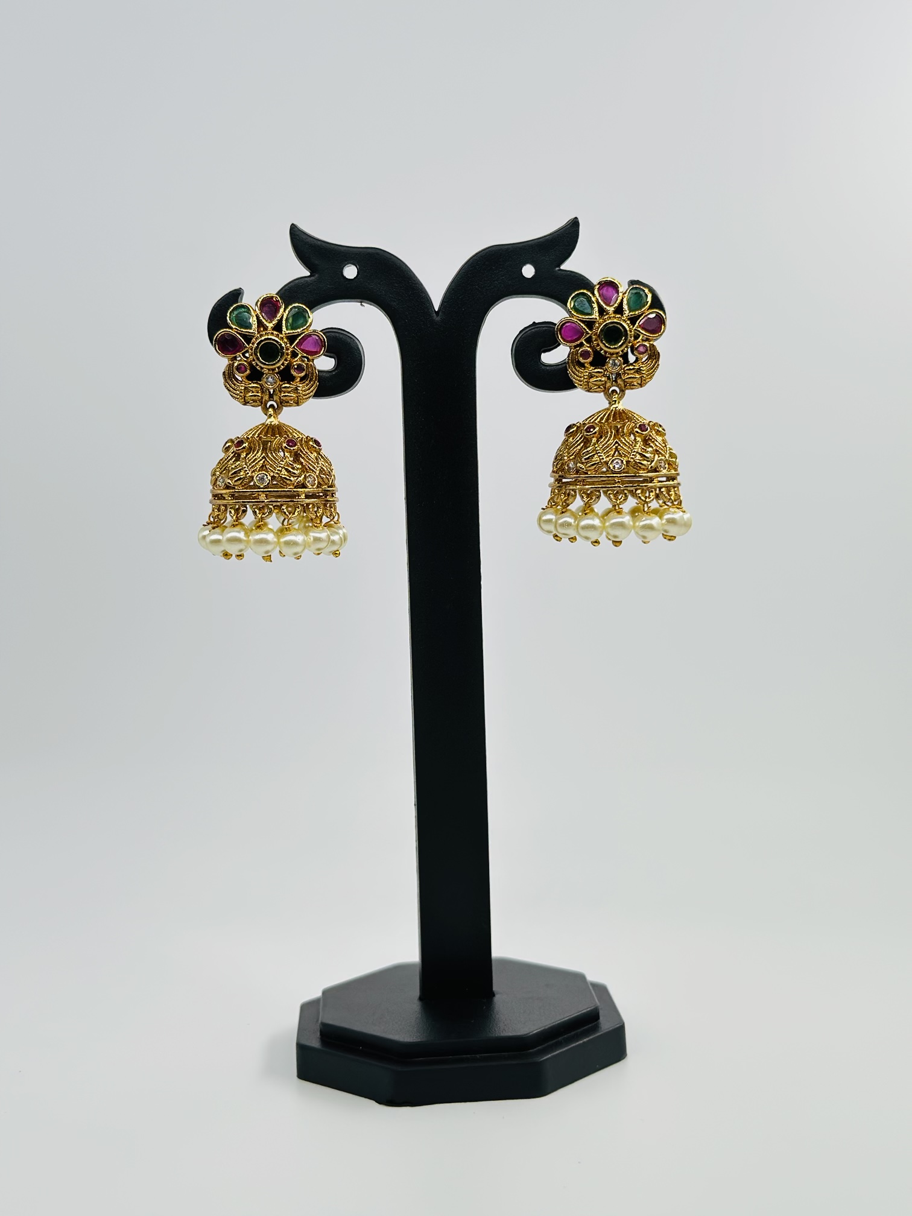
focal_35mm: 48
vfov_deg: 39.7
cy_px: 608
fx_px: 1686
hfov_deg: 30.3
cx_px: 456
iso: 80
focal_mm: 6.86
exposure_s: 1/1541
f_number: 1.78
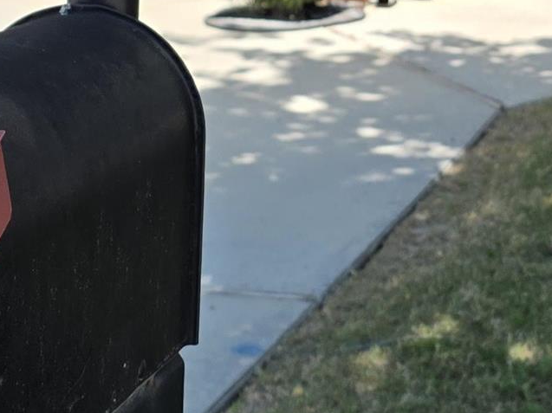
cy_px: -64
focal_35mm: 111
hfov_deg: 17.6
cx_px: 445
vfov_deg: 13.0
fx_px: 1769
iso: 80
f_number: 1.7
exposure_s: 1/3891
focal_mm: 6.3
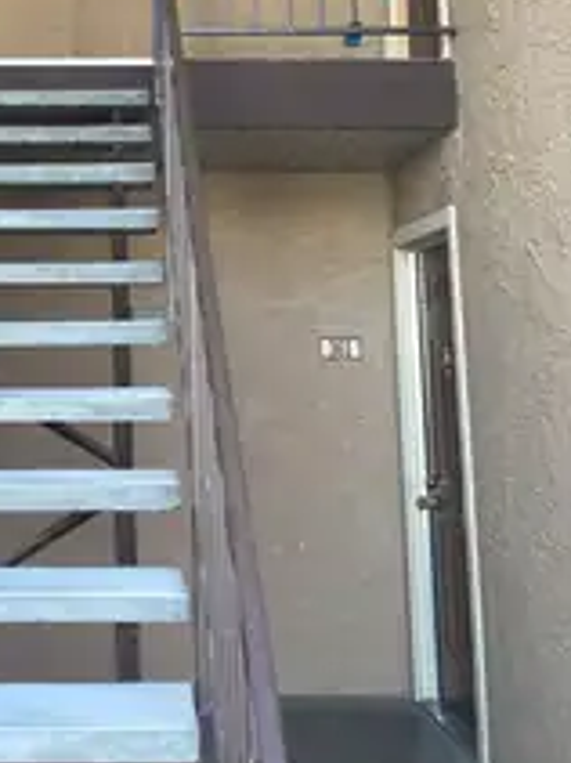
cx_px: 101
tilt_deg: +12.6
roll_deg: +0.3
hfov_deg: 26.0
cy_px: 123
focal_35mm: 55
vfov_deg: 33.6
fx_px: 1211
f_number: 2.2
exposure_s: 1/120
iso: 50
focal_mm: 4.15
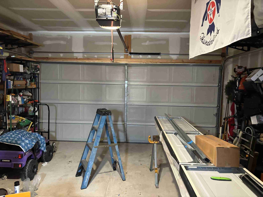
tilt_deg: -3.4
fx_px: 198
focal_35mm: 26
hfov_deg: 67.3
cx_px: 132
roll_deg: -1.8
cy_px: 98
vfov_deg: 53.1
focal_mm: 5.96
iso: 640
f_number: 1.6
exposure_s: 1/40
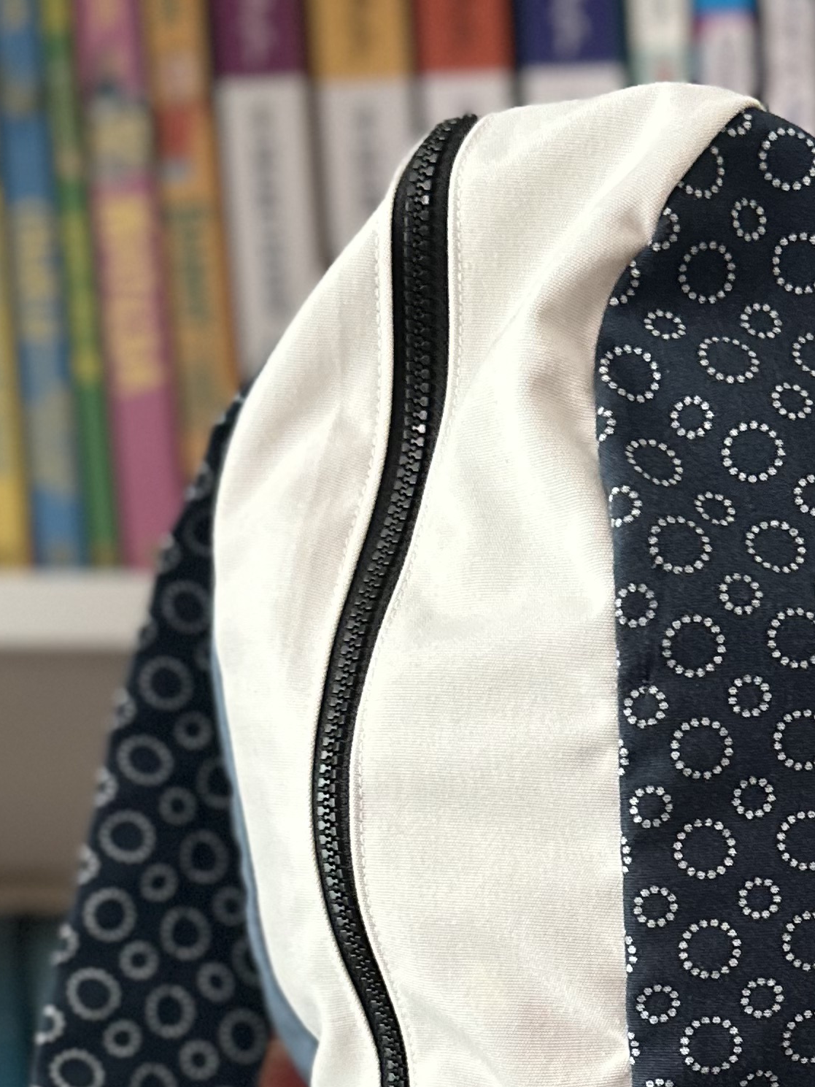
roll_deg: +0.7
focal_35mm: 65
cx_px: 734
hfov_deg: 22.1
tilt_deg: -6.7
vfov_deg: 28.6
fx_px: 2040
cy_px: 981
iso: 500
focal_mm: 6.86
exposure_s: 1/60
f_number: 1.78
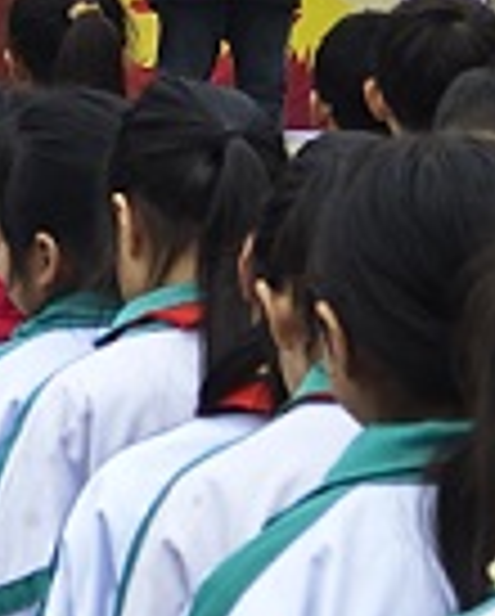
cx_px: -662
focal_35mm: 340
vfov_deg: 5.6
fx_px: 6212
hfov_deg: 4.5
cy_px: -164
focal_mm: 7.06
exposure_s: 1/150
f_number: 2
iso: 50
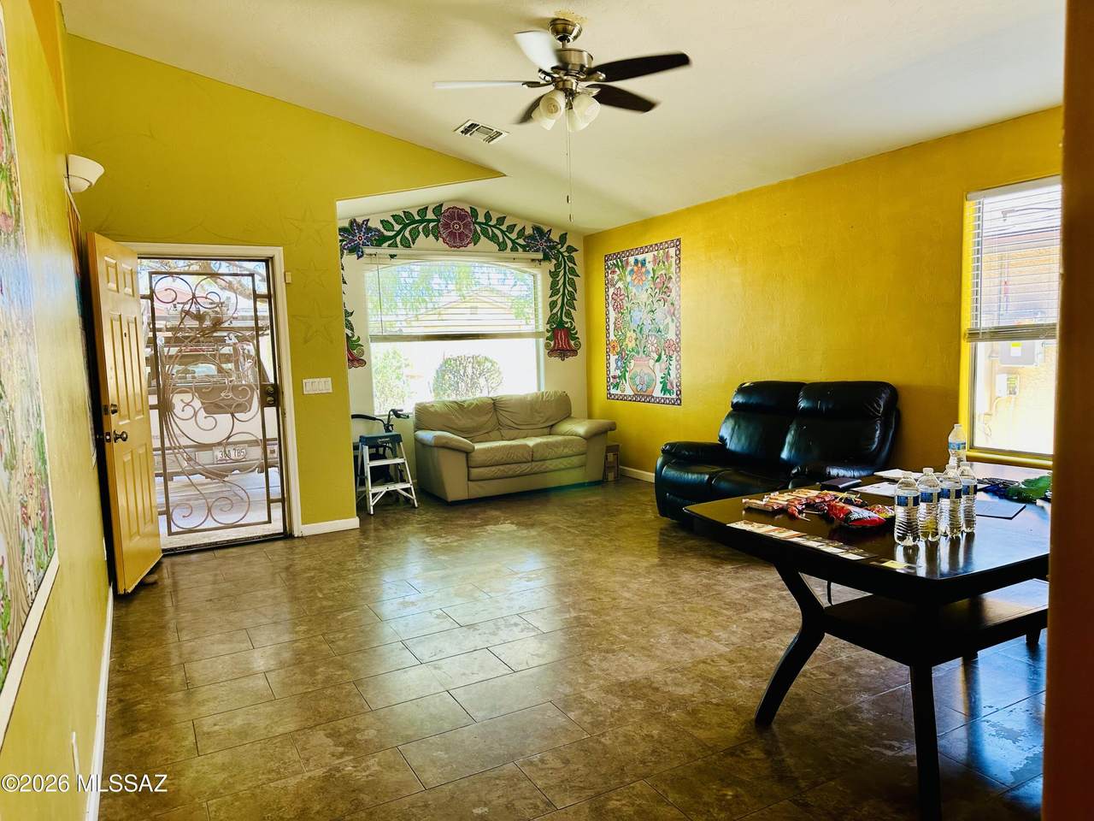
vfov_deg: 56.8
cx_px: 547
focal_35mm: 24
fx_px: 758
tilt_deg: -5.1
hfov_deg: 71.6
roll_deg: +1.8
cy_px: 410
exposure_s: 1/120
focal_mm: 6.86
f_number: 1.78
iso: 100
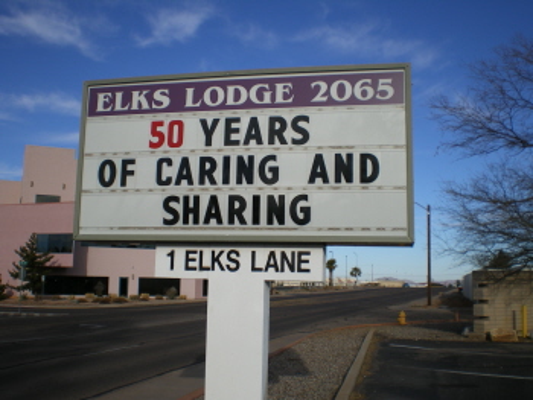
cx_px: 266
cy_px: 200
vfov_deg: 37.8
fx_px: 586
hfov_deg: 48.9
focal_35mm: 38
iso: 64
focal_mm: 6.3
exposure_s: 1/500
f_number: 4.6
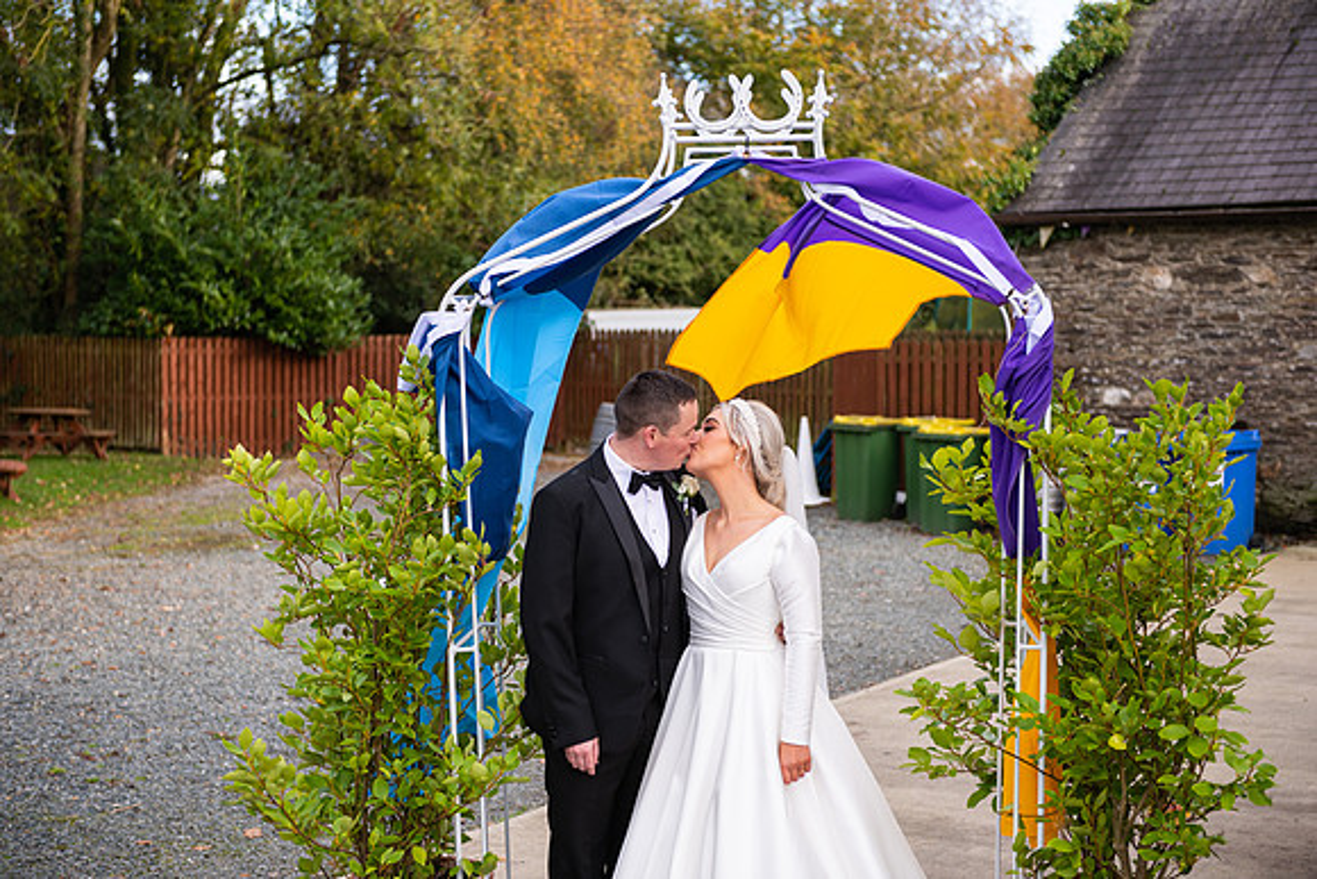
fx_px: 2195
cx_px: 658
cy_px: 440
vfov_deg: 22.6
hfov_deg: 33.4
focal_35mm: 60
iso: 160
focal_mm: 60
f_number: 3.5
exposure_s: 1/320
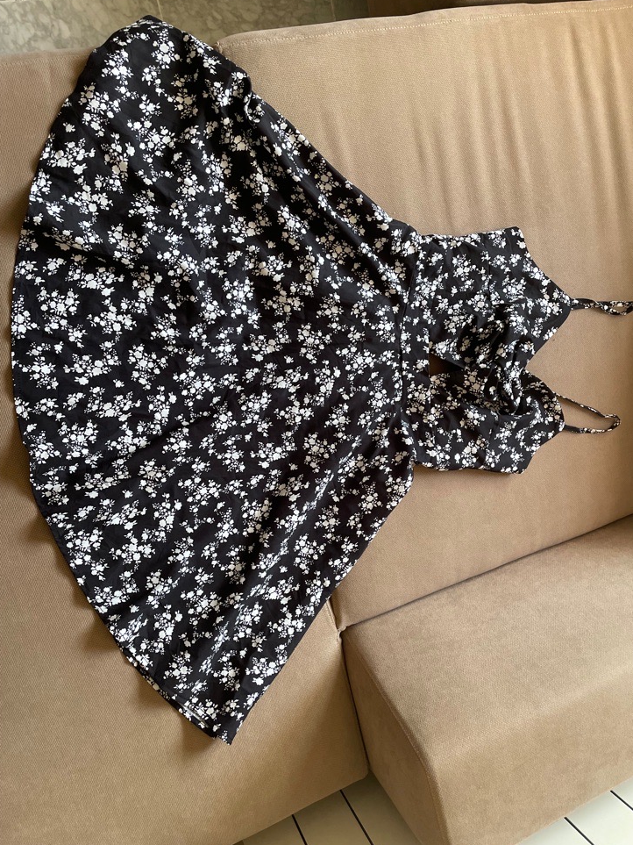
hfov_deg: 51.3
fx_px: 658
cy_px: 426
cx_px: 326
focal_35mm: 27
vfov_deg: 65.3
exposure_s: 1/60
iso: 400
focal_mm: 4.2
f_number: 1.6
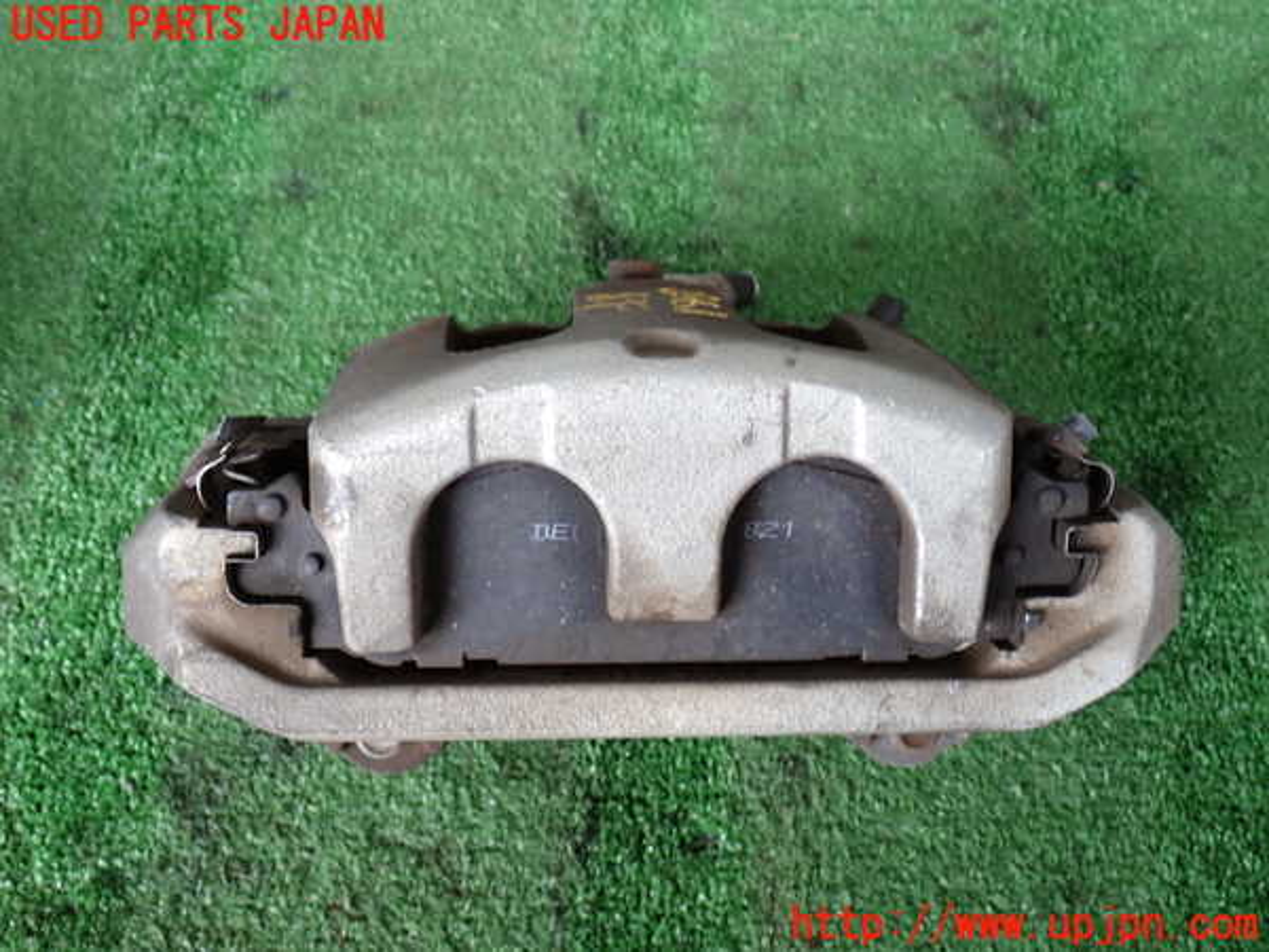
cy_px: 476
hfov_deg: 42.9
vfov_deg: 32.9
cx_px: 634
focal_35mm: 44
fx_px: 1613
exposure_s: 1/50
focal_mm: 7.84
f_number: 2.9
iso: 200
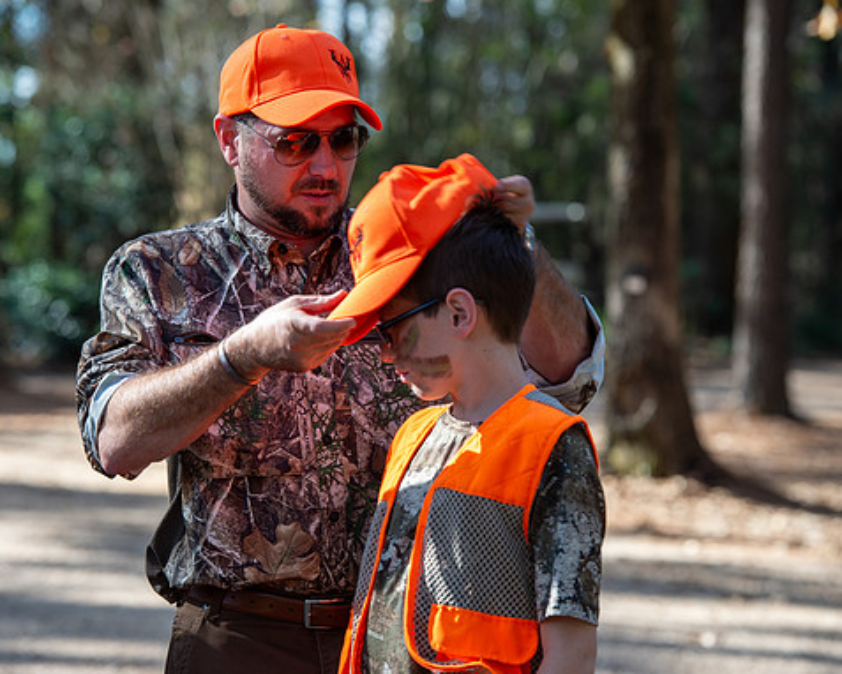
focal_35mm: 171
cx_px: 399
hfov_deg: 11.3
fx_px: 4263
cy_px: 337
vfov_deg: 9.0
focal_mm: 150
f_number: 5.6
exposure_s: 1/100
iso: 100
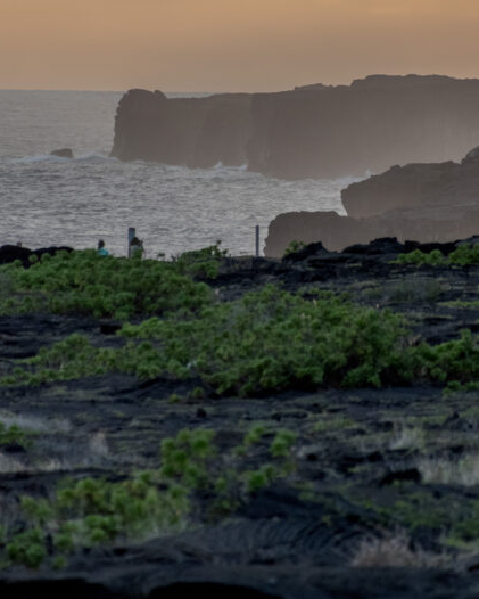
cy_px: 182
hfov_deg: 2.0
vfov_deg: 2.5
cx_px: 328
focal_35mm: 767
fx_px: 13588
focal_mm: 280
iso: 800
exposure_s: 1/200
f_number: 8
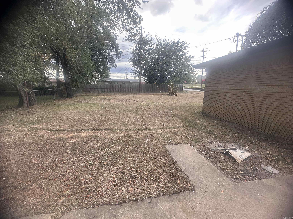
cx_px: 146
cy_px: 110
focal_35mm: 14
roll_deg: -1.4
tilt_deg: -10.0
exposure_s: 1/99
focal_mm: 2.22
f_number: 2.2
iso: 50
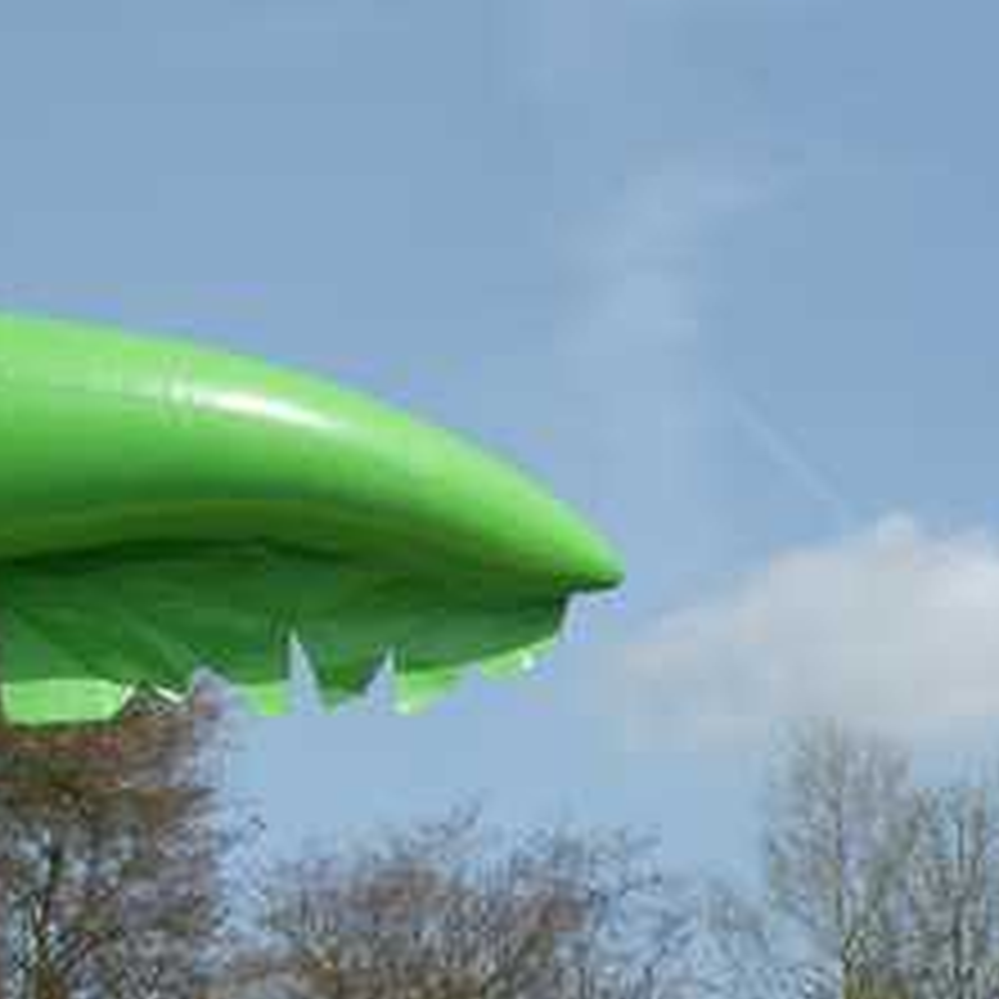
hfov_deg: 12.7
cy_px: 1240
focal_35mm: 129
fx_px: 4212
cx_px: 1562
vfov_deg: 13.1
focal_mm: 22
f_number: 10
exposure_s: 1/160
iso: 100
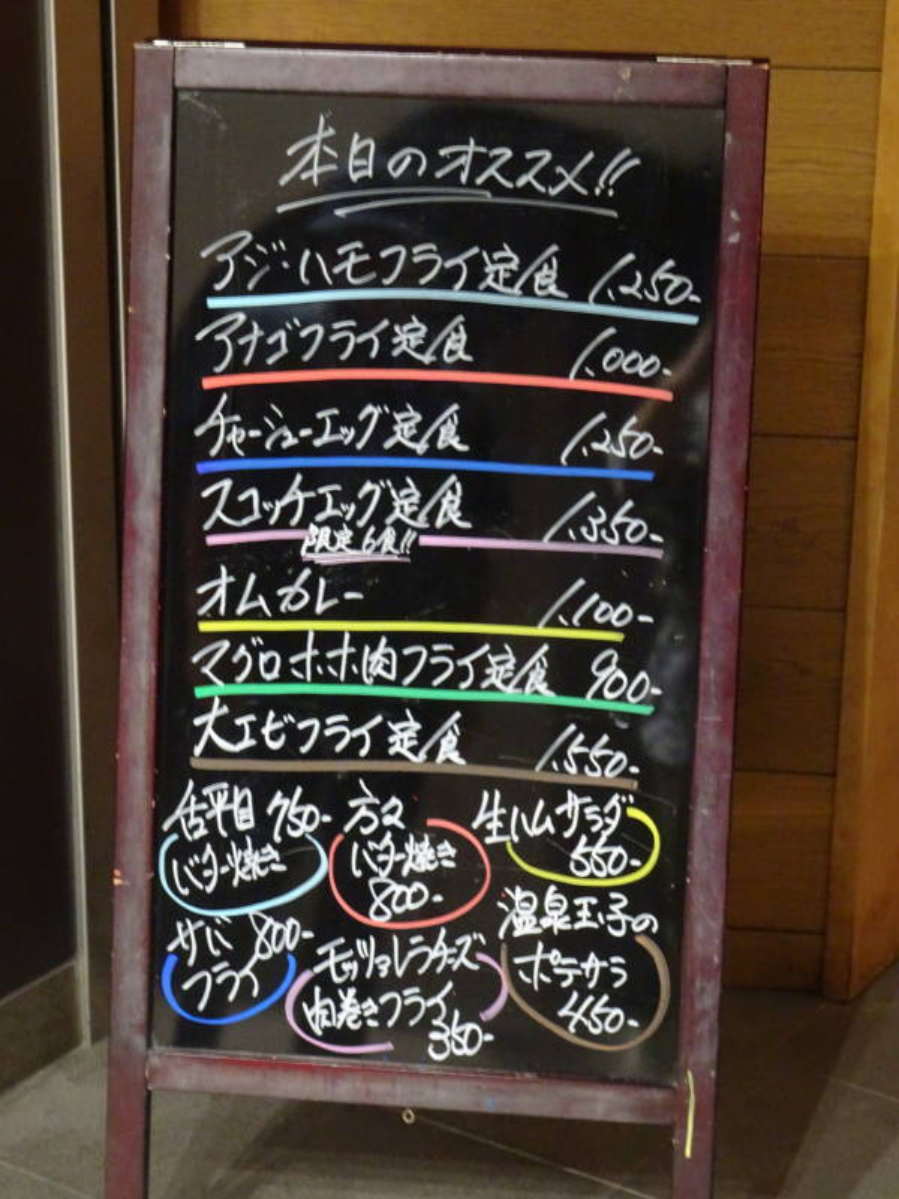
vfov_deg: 24.4
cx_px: 450
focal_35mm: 80
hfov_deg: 18.4
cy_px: 600
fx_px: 2770
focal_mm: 13.69
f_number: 5
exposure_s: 1/8
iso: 1250
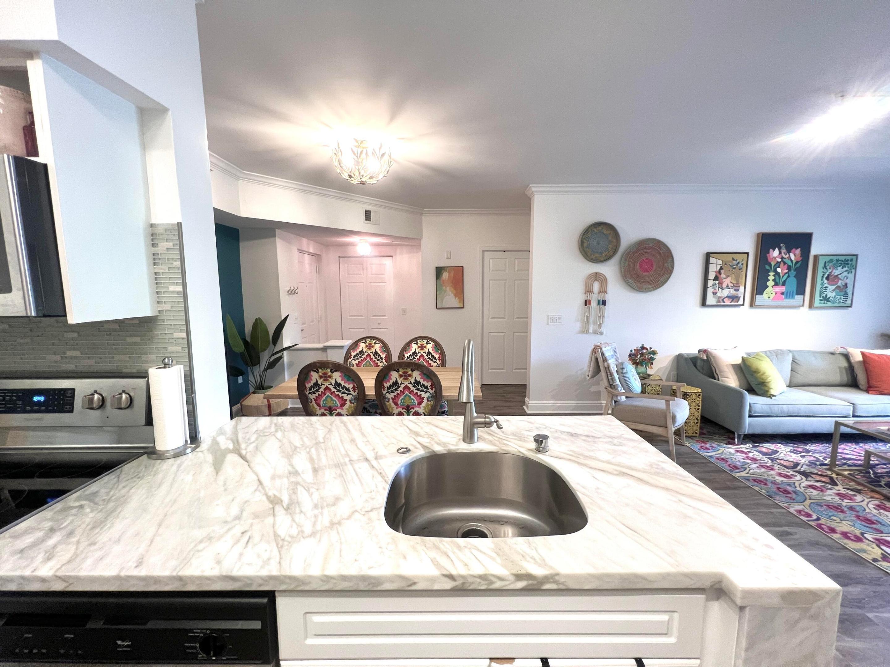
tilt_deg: -6.8
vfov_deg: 89.9
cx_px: 445
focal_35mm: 13
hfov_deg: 106.2
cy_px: 334
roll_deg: +0.1
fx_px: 334
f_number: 1.8
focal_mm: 1.57
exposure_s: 1/60
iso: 200
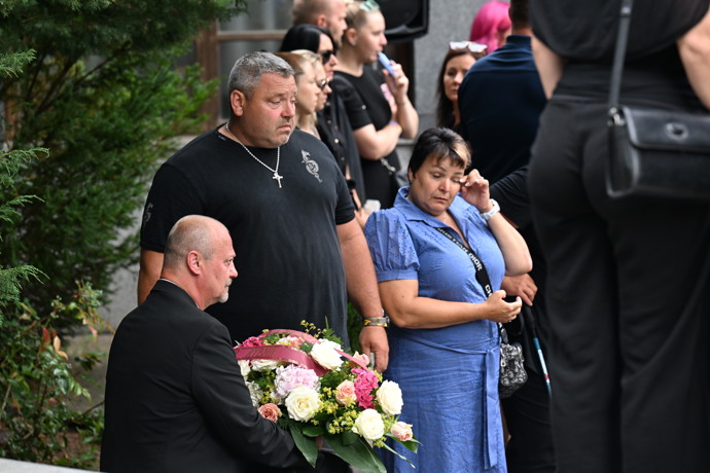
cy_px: 236
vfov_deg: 7.8
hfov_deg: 11.7
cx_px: 355
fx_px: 3451
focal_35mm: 175
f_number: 5
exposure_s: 1/640
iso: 1000
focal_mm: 175
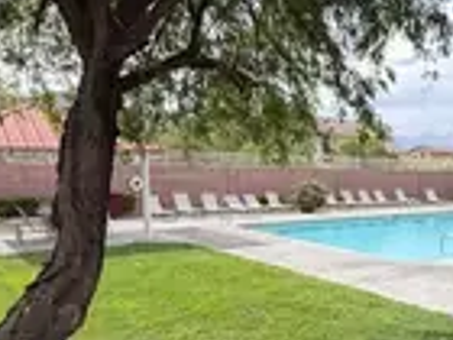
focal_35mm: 40
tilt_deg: -7.5
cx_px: 369
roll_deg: -0.9
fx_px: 523
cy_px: 233
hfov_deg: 44.3
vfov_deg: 35.5
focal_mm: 2.22
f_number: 2.2
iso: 40
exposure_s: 1/770
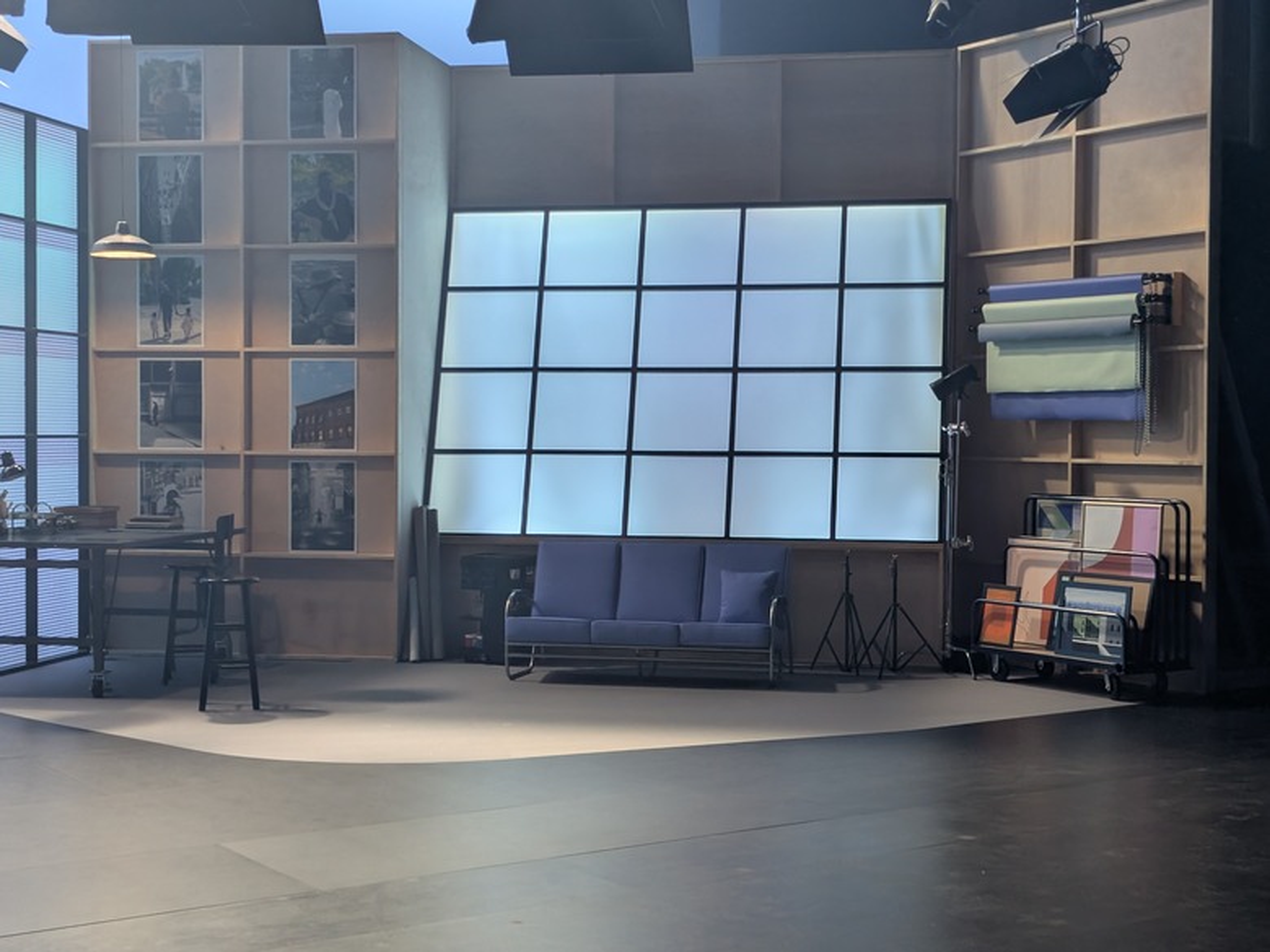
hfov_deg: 38.9
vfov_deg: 29.7
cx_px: 635
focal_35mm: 49
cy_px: 476
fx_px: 1798
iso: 70
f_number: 1.7
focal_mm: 4.53
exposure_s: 1/30
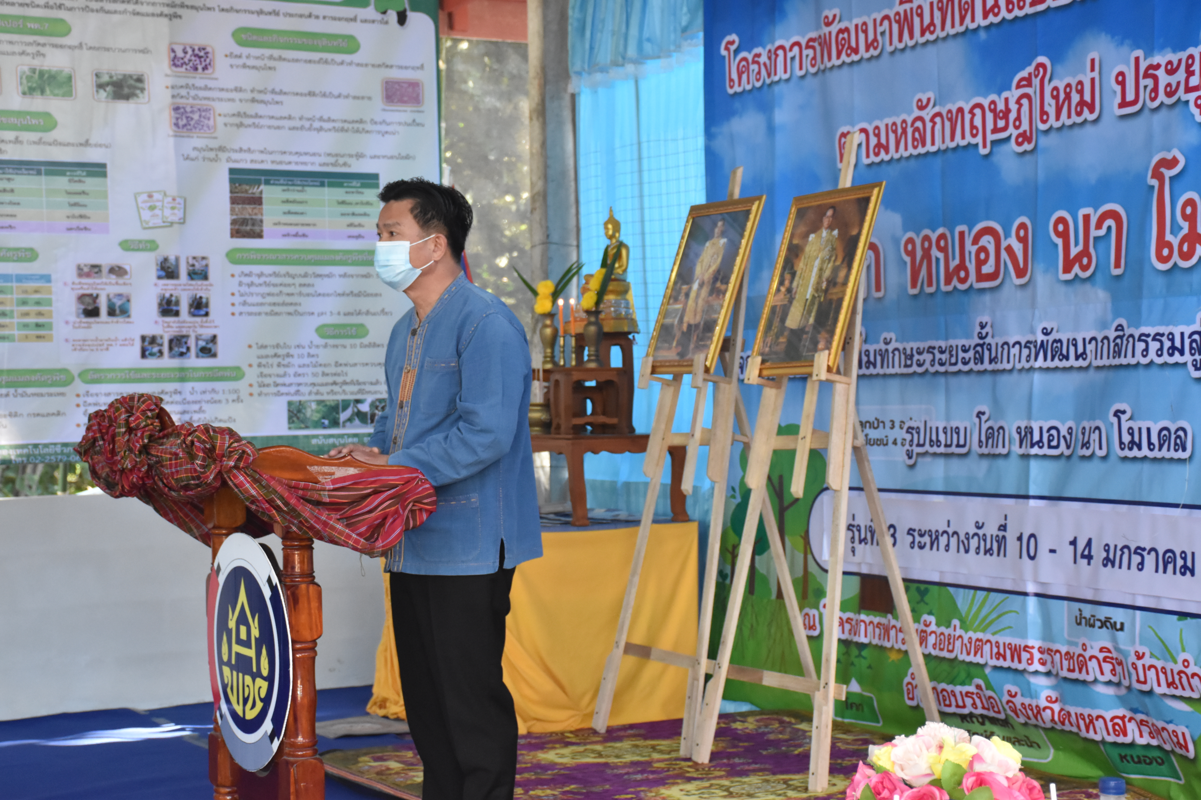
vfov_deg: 18.9
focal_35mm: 72
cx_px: 600
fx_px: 2402
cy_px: 400
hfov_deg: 28.1
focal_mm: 48
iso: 2500
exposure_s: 1/160
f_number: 5.6
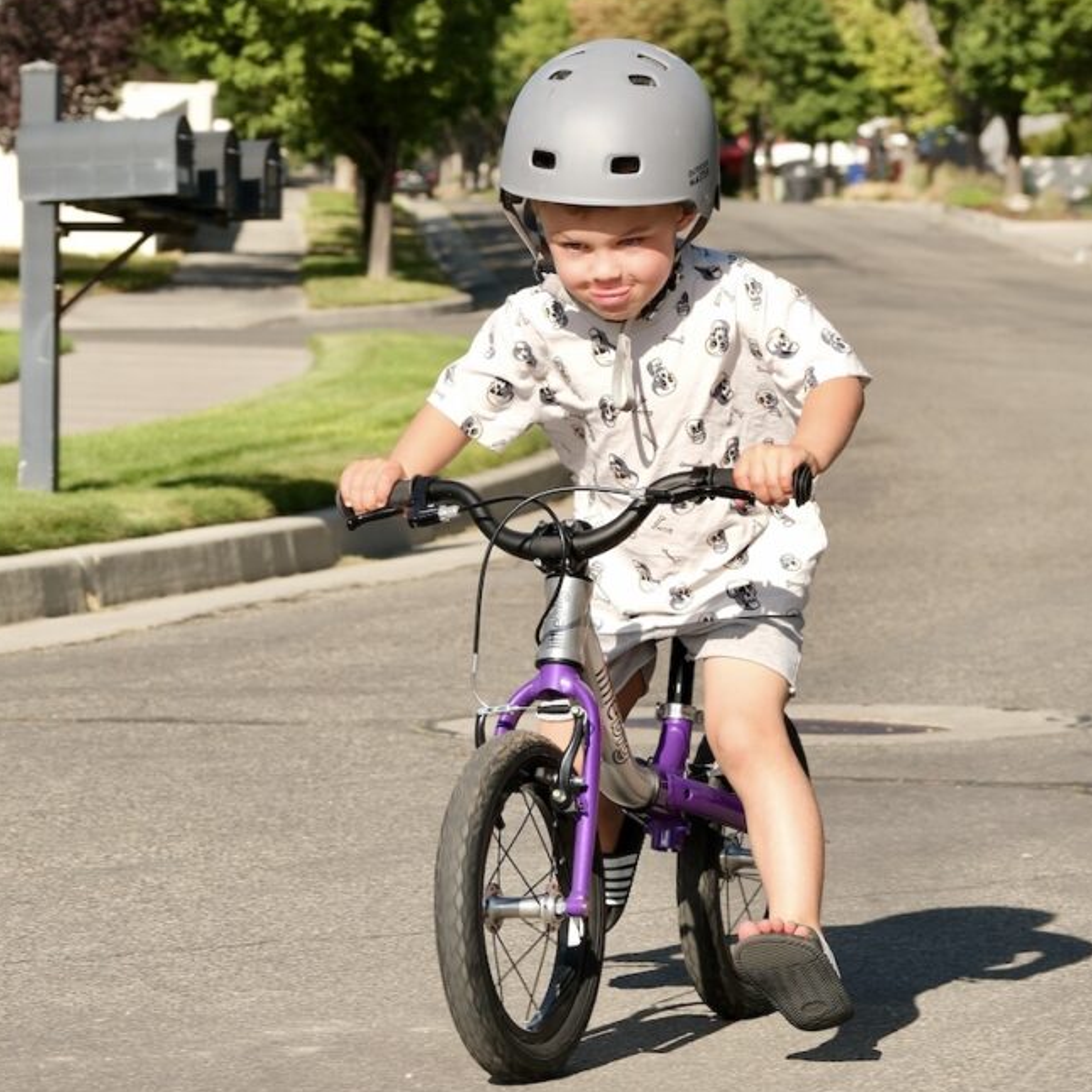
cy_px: 554
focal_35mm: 101
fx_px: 3605
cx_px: 560
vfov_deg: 17.2
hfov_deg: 17.2
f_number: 5.6
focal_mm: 50
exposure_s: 1/350
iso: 125
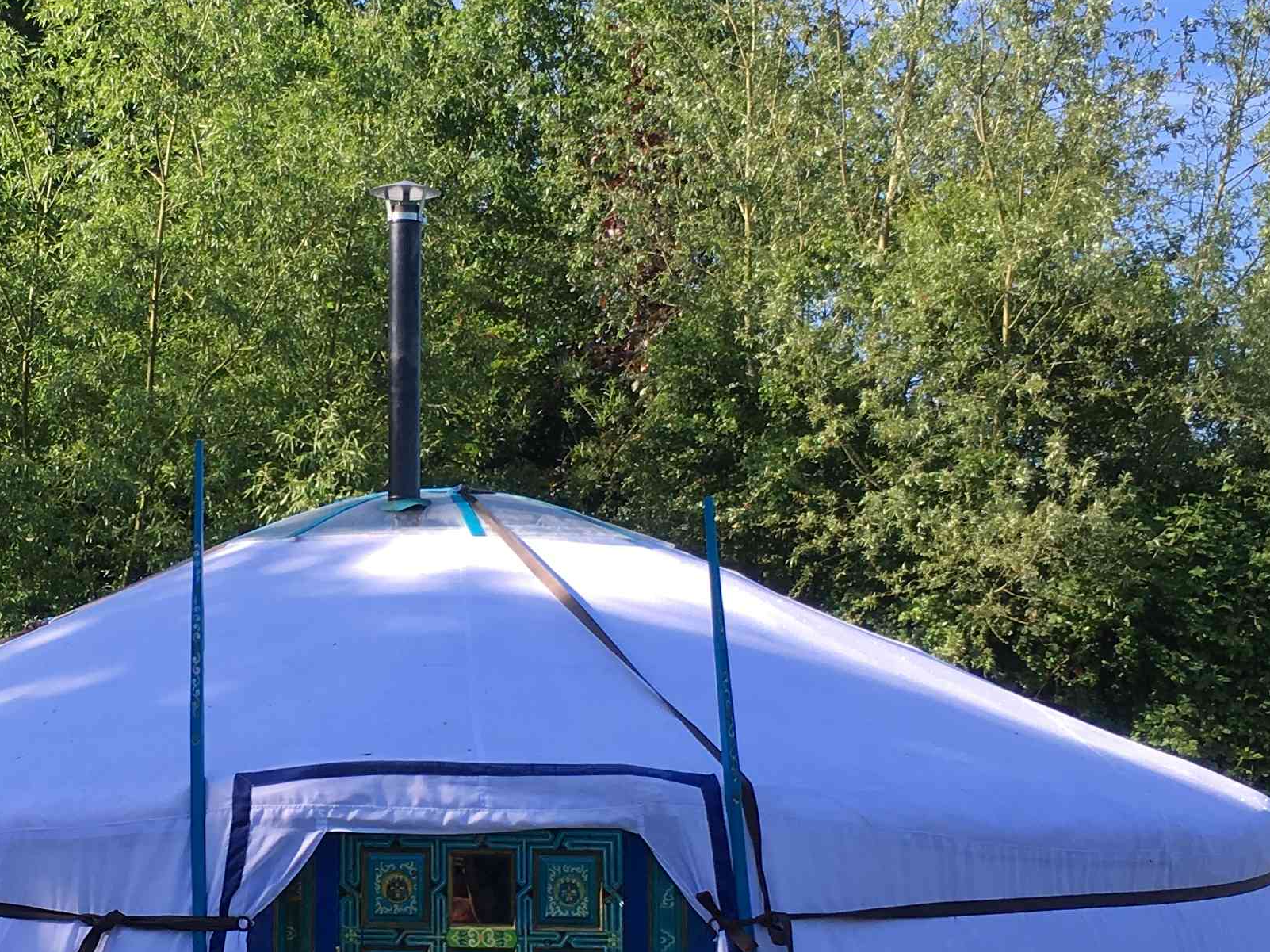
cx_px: 289
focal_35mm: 73
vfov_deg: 20.1
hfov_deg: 26.3
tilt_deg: +2.4
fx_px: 2678
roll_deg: -0.6
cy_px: 637
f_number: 2.2
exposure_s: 1/630
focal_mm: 4.15
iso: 25
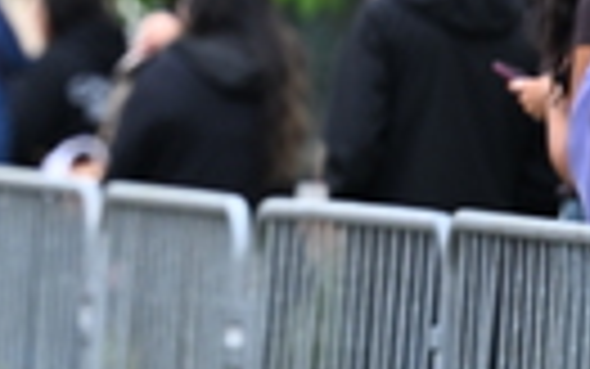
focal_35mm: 725
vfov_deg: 1.8
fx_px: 11663
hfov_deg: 2.9
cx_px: -227
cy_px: -4
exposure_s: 1/1600
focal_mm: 170
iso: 1000
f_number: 2.8
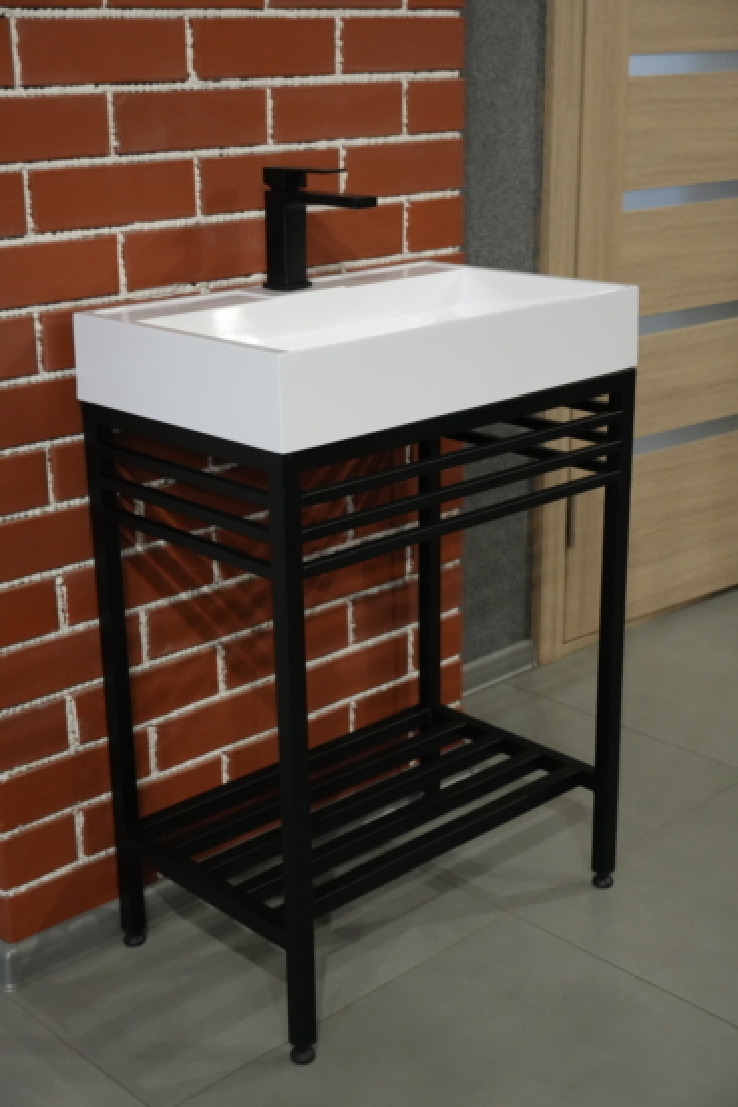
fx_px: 1567
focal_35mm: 51
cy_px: 554
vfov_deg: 38.9
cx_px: 369
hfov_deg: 26.5
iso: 3200
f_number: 4.5
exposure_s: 1/125
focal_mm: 34
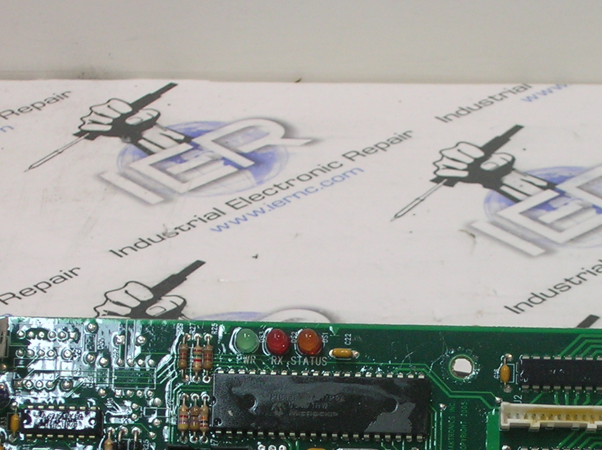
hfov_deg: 14.5
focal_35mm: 136
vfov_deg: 10.8
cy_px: 422
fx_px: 2364
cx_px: 393
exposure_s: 1/5.2
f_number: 3.8
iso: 81
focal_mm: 11
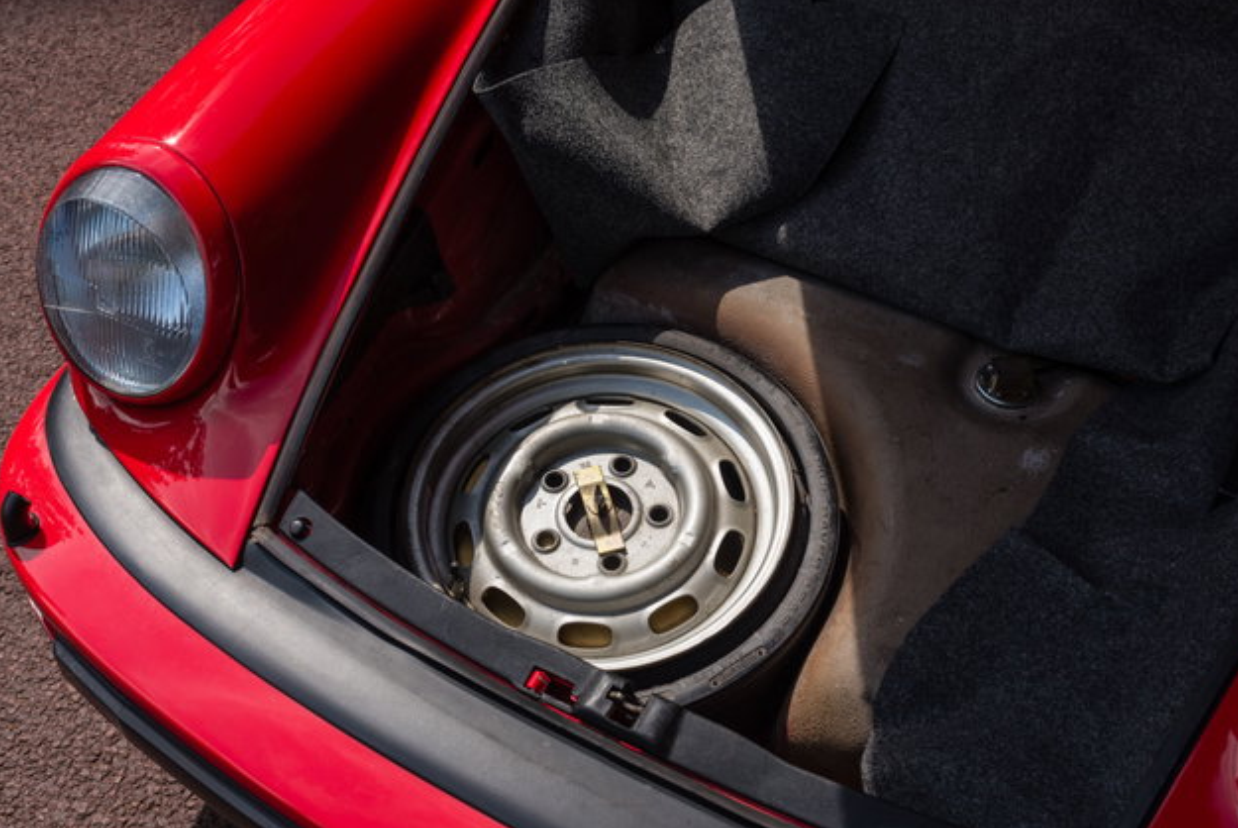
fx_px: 1480
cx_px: 598
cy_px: 451
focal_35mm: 43
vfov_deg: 31.2
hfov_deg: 45.4
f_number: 7.1
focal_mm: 35
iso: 200
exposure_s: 1/160
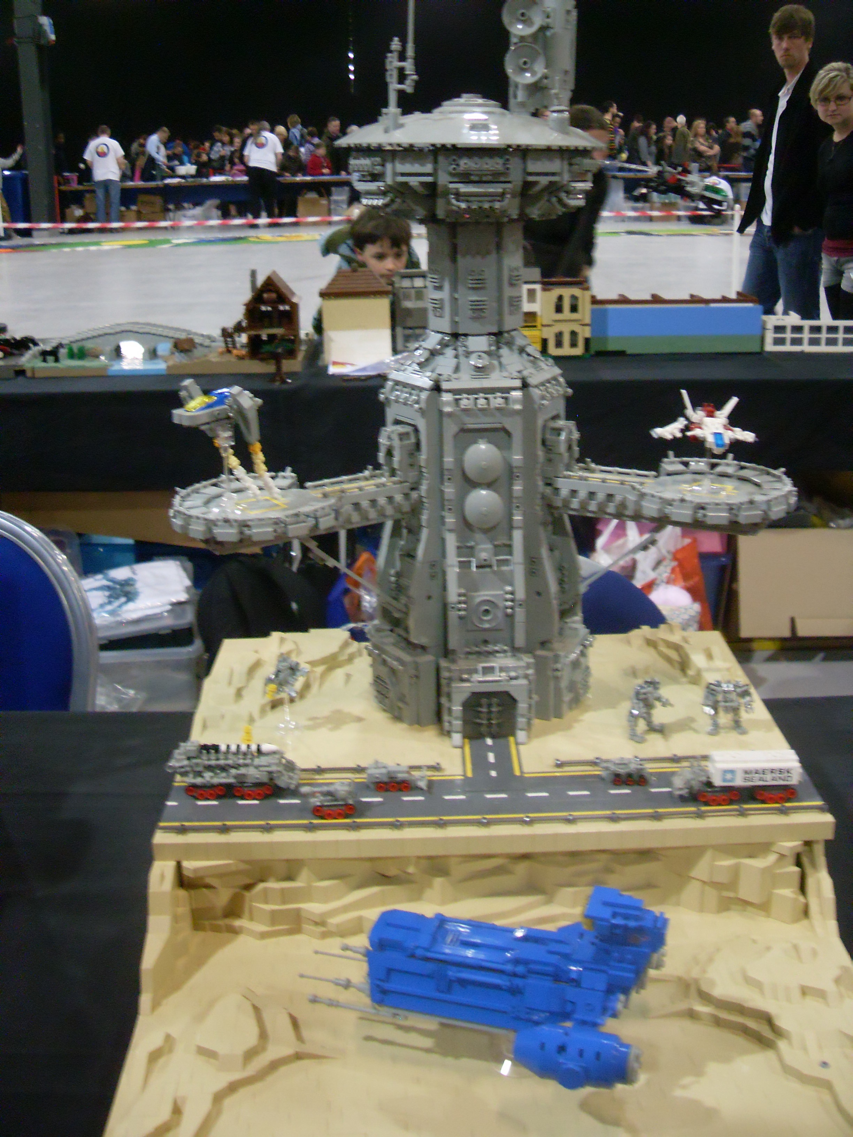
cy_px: 568
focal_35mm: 37
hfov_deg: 38.7
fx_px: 1216
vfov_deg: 50.1
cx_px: 426
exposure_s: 1/10
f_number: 2.8
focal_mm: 6.3
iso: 200
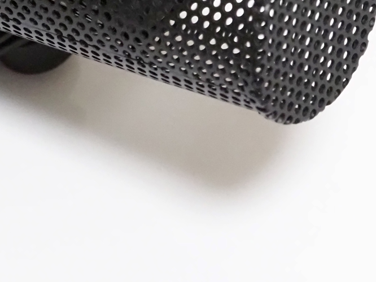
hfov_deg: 5.7
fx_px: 3757
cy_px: -64
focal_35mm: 346
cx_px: -83
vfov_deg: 4.3
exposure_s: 1/125
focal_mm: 60
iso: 6400
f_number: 5
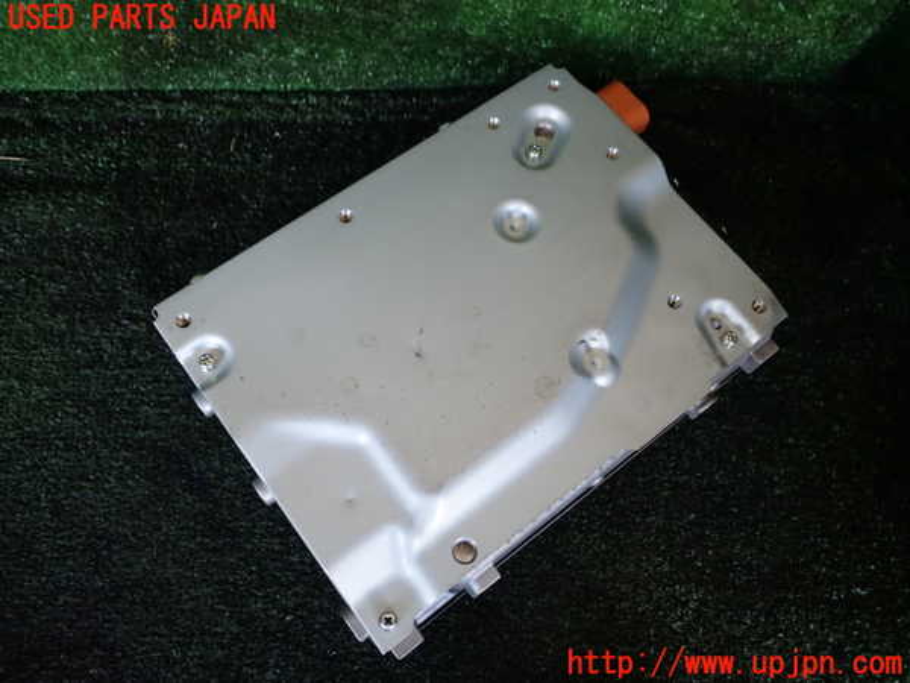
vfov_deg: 46.8
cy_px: 342
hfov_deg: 60.0
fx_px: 789
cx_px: 455
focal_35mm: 30
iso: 125
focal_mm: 5.4
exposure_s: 1/60
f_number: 2.3
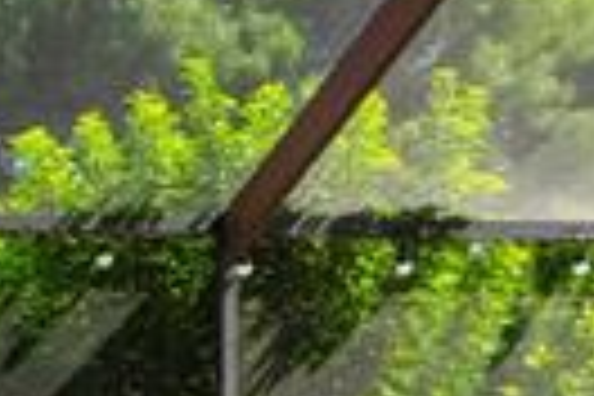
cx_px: -720
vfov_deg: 10.5
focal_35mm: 124
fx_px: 2046
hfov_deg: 13.3
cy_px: 675
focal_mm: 16
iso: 125
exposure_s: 1/125
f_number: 11
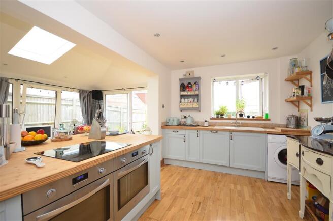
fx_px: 138
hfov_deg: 100.5
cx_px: 166
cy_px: 110
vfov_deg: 77.0
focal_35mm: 15
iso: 200
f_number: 5
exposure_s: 1/60
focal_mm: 10
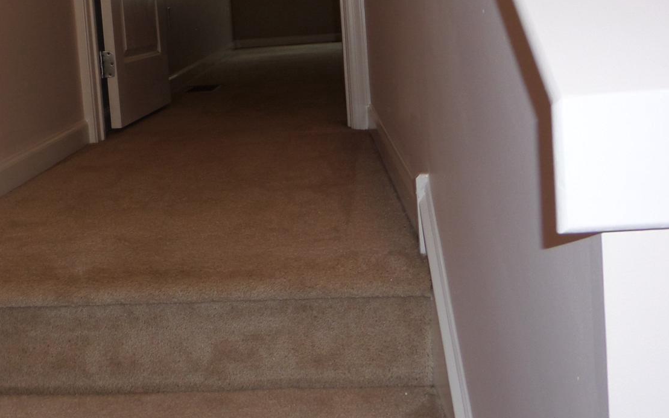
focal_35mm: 47
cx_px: 182
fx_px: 857
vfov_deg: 27.0
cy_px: 103
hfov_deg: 41.6
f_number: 3.2
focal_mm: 4
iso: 100
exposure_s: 1/30
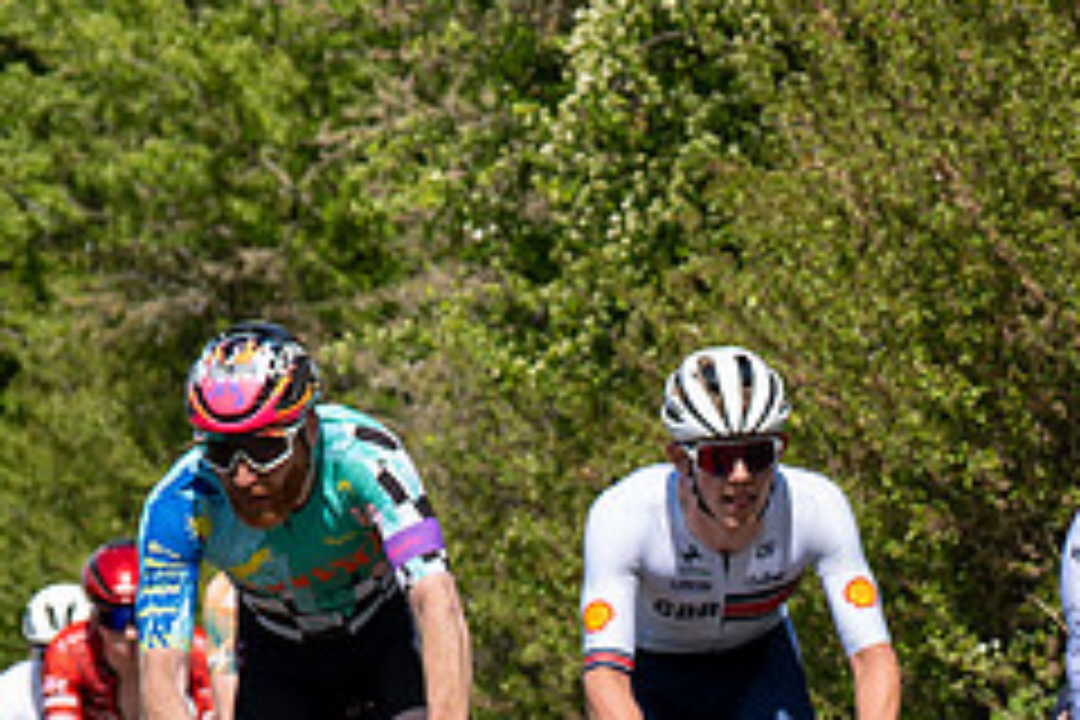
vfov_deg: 4.0
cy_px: 647
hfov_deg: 6.0
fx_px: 10319
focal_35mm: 344
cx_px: 1284
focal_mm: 70
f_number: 4
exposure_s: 1/1000
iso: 100
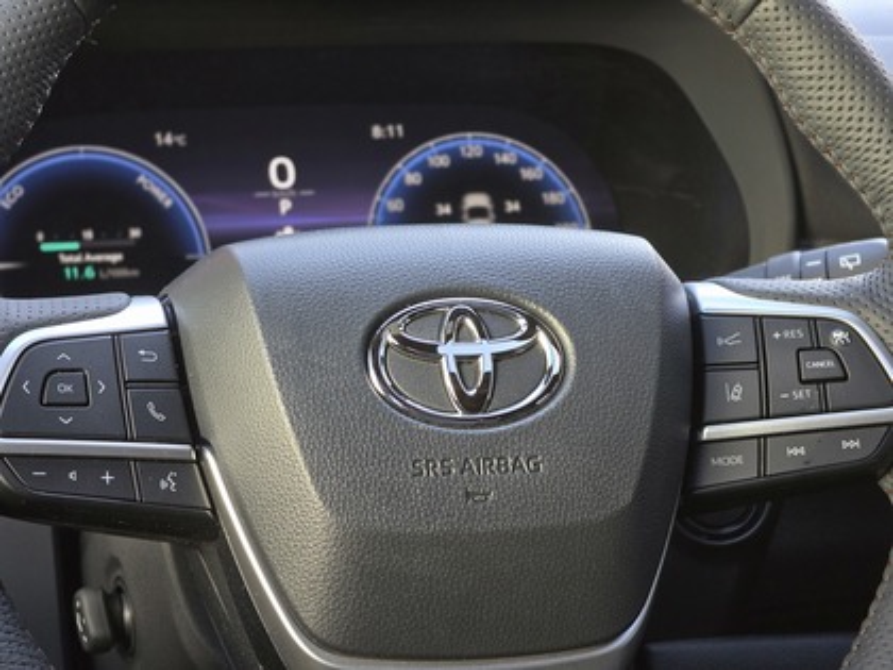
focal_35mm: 115
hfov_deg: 17.1
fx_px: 2967
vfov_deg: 12.9
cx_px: 446
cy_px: 335
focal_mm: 18.6
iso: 250
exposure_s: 1/120
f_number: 2.9
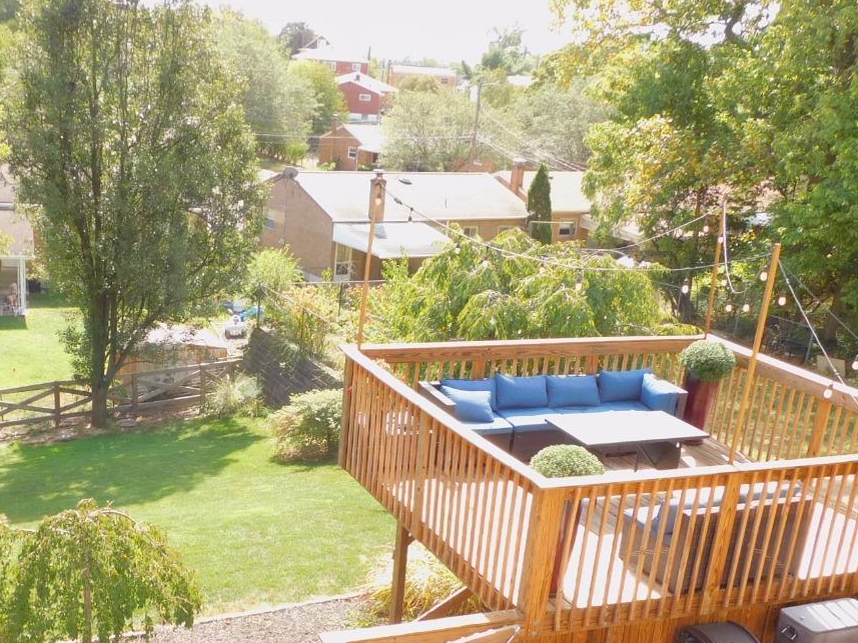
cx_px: 329
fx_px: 1041
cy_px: 460
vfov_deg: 33.8
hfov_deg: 44.5
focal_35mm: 42
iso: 125
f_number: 3.3
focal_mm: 4.3
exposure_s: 1/160
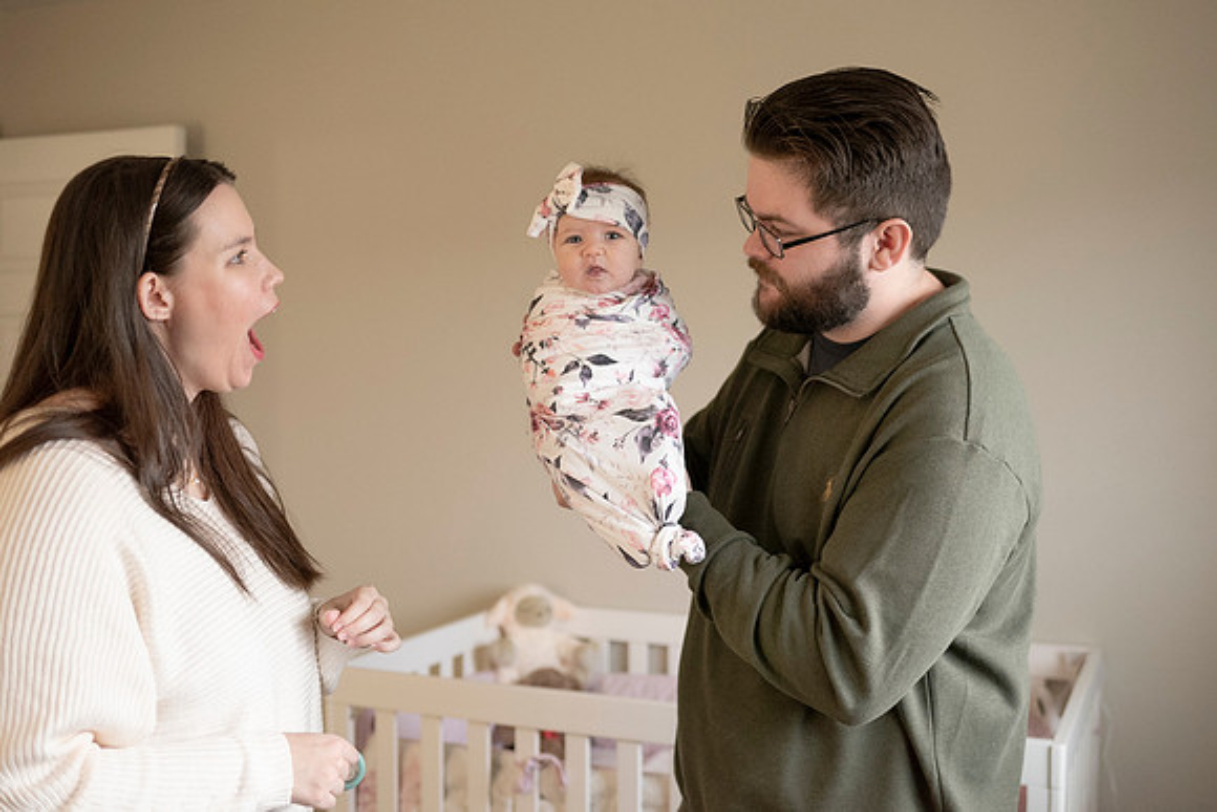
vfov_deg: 33.8
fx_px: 1334
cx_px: 676
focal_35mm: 39
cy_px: 404
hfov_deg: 48.9
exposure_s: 1/160
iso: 2000
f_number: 2.2
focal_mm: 35
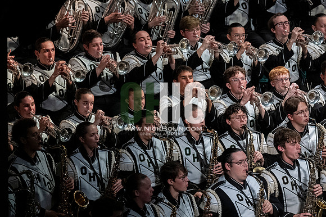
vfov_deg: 4.6
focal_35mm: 300
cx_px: 163
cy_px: 108
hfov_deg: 6.9
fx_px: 2715
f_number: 4
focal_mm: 200
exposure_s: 1/500
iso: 3200
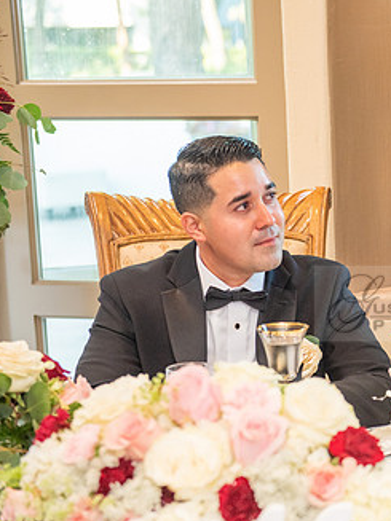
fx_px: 1492
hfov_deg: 14.5
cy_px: 304
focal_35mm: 99
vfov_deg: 19.8
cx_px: 453
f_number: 3.5
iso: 1250
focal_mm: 58
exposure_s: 1/125
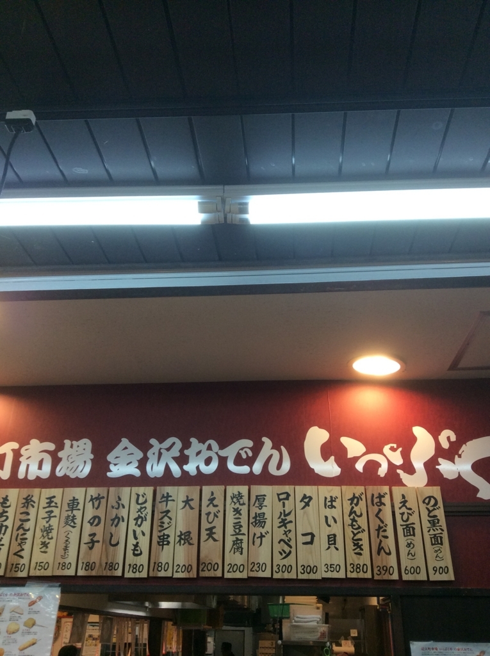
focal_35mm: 32
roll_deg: -1.2
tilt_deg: +26.5
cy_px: 328
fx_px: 605
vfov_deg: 56.9
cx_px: 245
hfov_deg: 44.1
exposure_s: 1/120
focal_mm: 3.3
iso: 64
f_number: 2.4
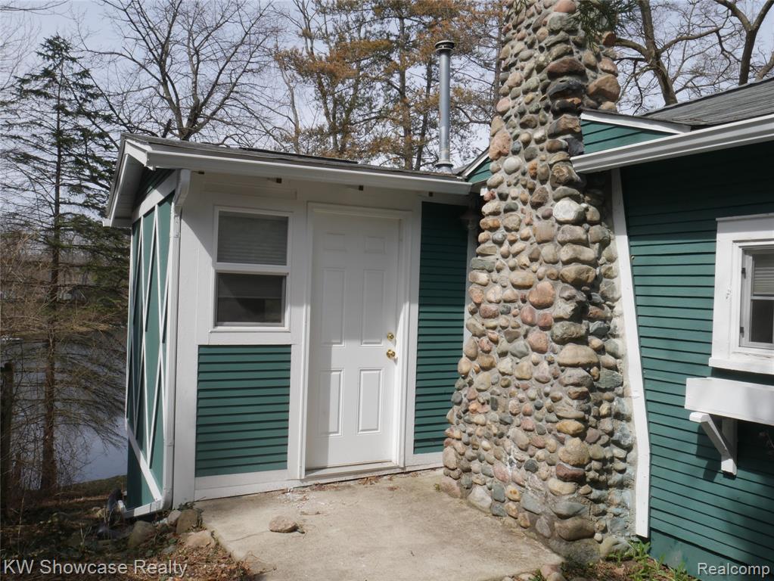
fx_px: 626
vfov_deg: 49.8
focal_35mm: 28
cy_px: 290
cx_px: 387
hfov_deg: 63.4
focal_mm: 14
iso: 250
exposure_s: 1/125
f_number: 16
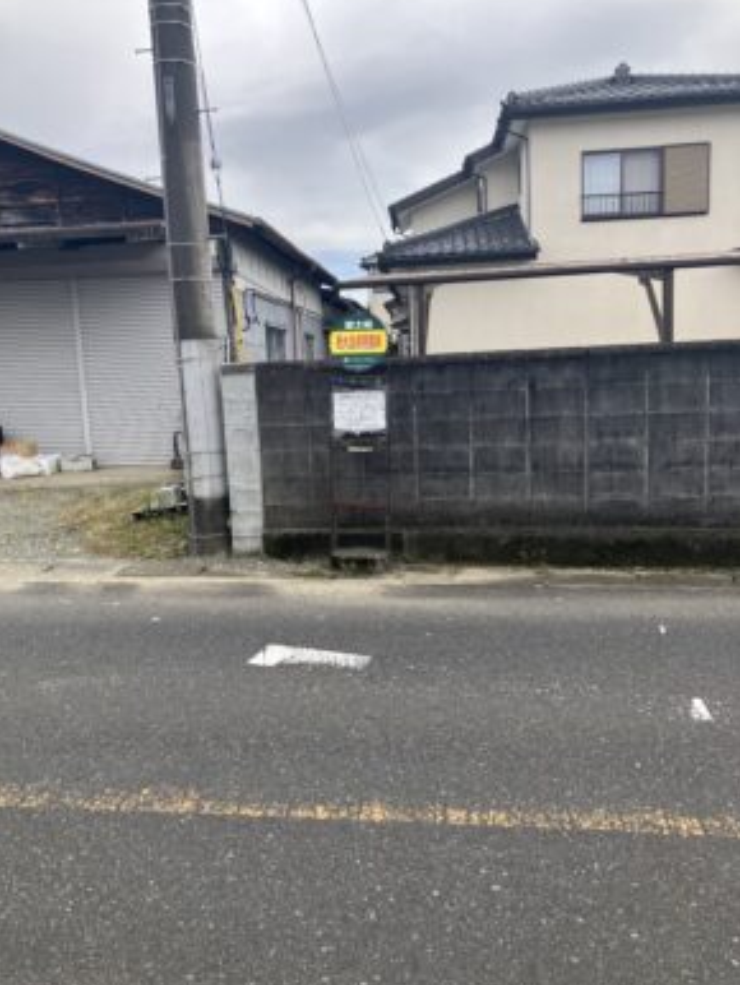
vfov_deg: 61.6
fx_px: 826
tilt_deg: -7.2
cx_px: 360
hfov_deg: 48.3
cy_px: 492
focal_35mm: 29
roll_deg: +2.0
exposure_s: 1/747
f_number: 1.8
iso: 32
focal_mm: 3.99
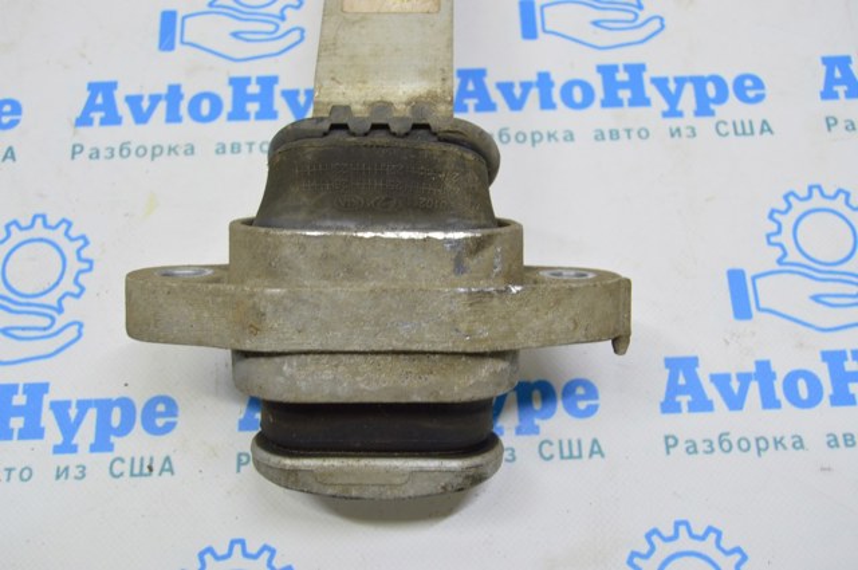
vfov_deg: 34.1
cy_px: 285
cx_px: 429
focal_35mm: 39
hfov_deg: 49.6
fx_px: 928
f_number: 5.6
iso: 400
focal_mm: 26
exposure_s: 1/20
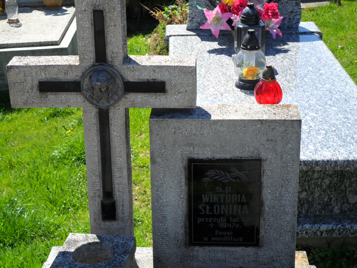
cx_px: 178
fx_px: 763
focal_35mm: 74
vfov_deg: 19.9
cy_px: 134
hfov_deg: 26.3
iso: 100
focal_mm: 13.2
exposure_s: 1/500
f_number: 3.9
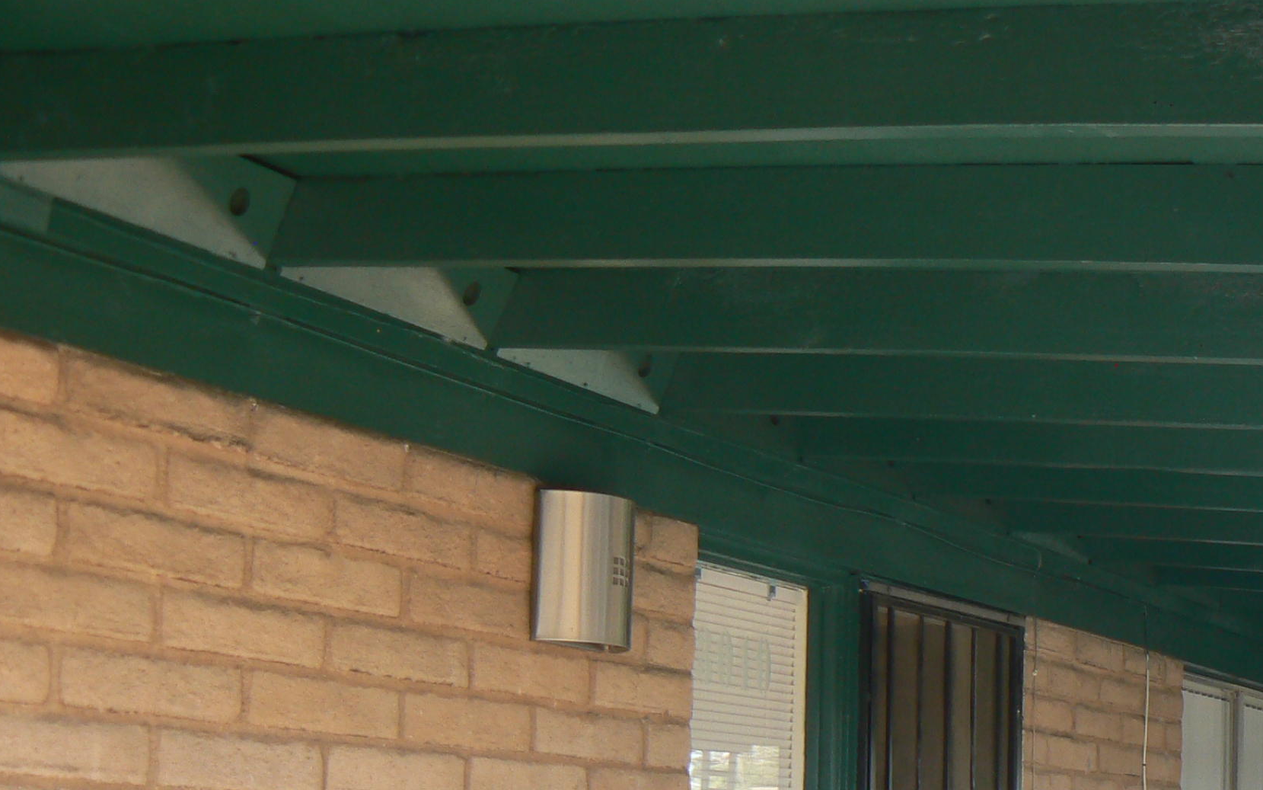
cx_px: 1134
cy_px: 849
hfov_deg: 28.6
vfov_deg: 18.2
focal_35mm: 69
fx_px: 2375
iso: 80
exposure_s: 1/125
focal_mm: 6
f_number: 4
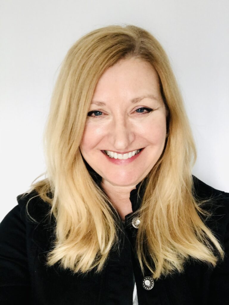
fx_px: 282
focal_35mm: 32
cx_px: 114
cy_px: 152
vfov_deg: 56.8
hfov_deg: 44.2
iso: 80
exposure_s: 1/30
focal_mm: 2.87
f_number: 2.2
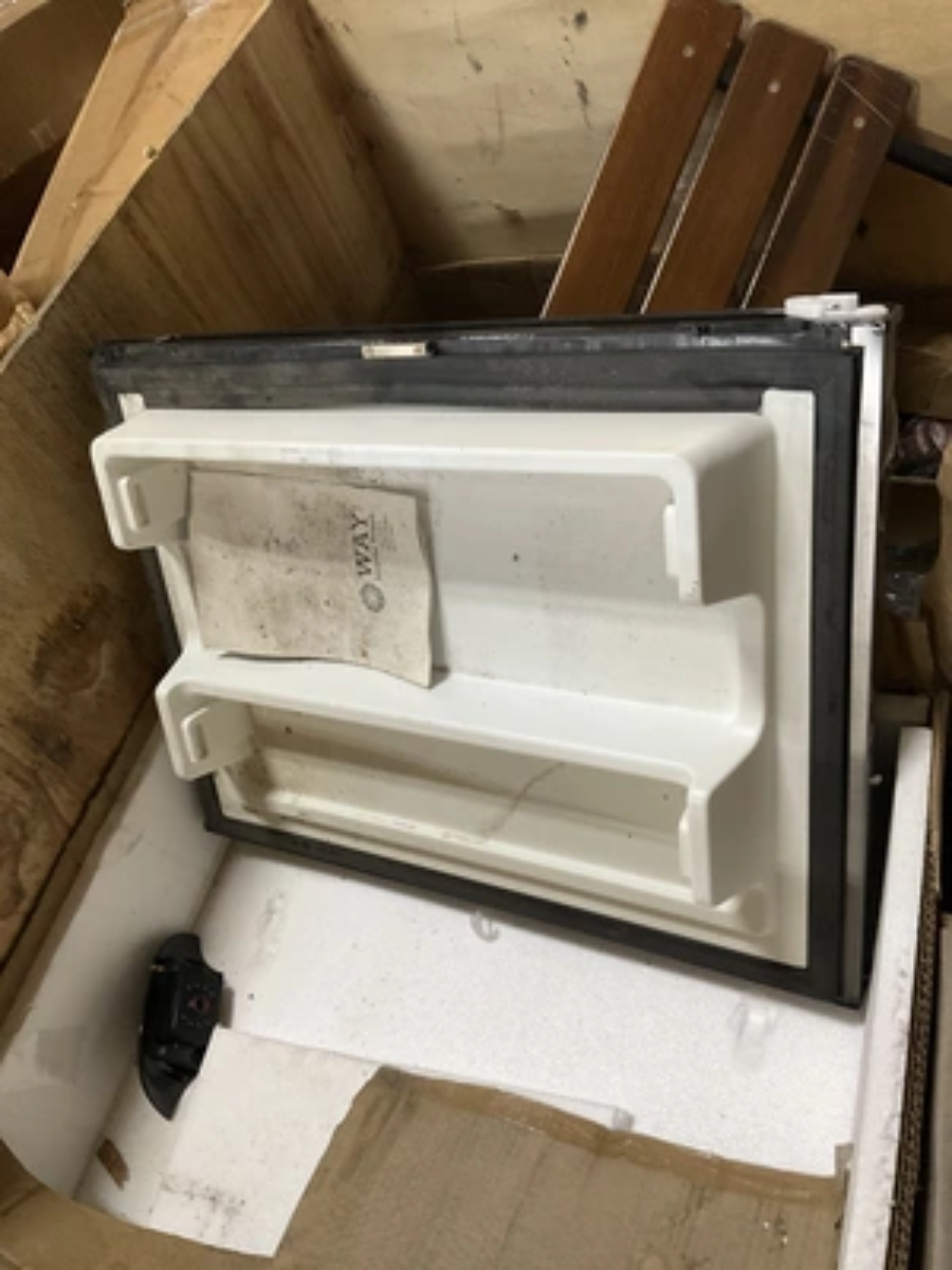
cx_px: 476
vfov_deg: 61.7
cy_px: 635
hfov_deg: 48.2
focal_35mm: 29
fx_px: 1063
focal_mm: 3
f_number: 1.8
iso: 200
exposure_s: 1/60
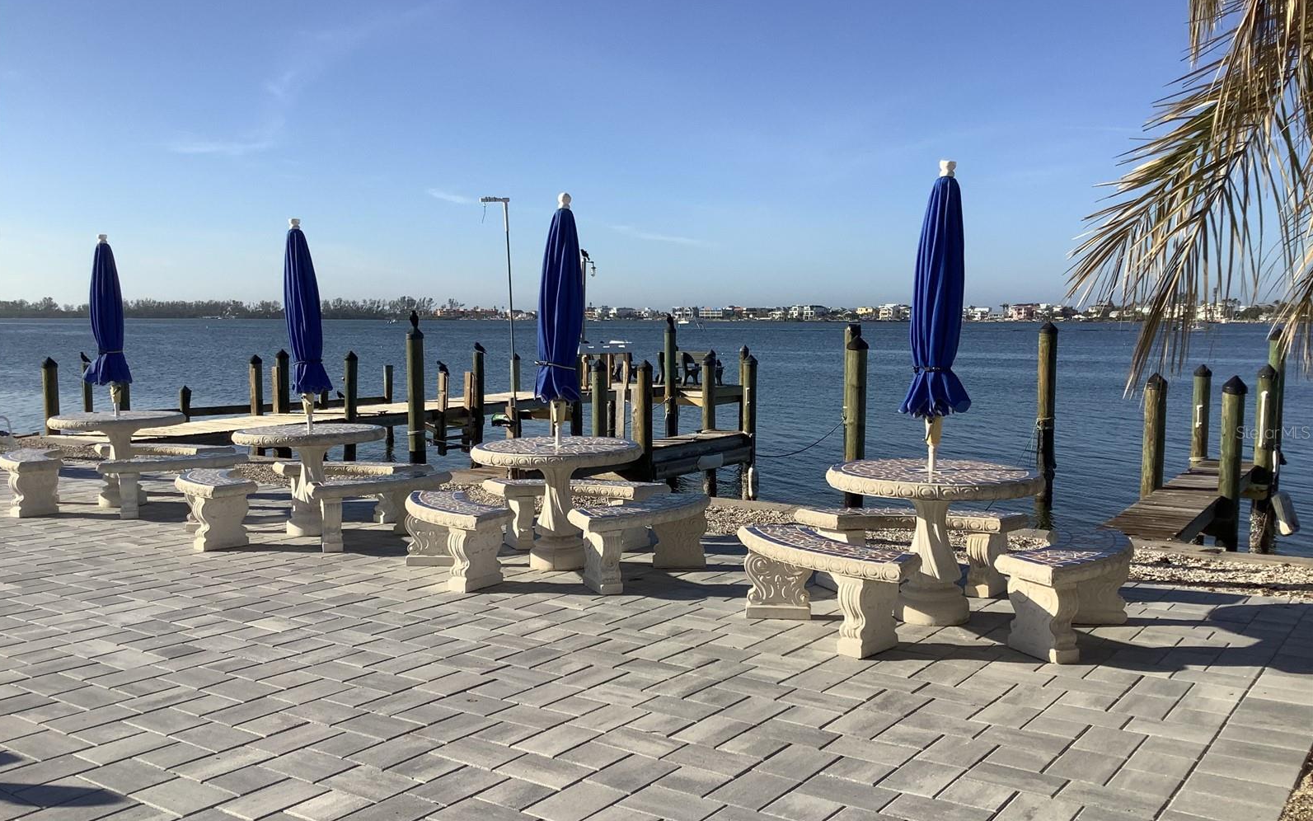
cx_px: 654
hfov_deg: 58.1
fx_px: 1181
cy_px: 432
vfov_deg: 38.3
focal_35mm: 33
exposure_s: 1/1631
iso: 25
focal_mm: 3.3
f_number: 2.4
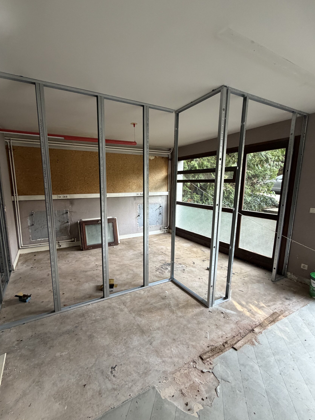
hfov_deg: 77.9
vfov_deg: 94.5
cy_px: 218
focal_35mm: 16
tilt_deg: -9.9
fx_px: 194
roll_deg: -0.4
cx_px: 142
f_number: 2.2
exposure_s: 1/106
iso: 320
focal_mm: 2.22
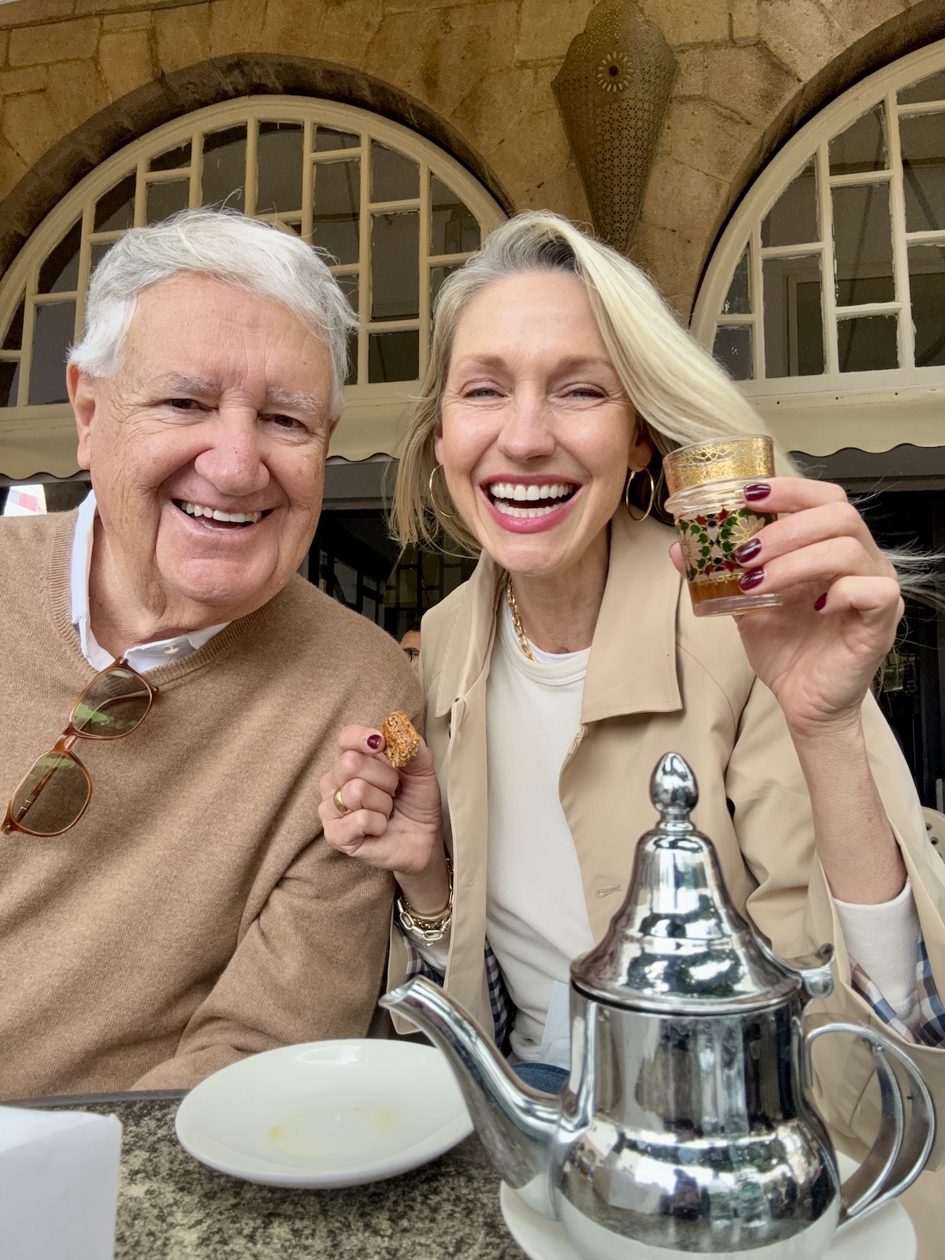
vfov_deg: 73.9
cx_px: 472
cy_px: 630
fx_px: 837
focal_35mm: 23
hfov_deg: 58.9
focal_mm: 2.69
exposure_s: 1/212
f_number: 1.9
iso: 40
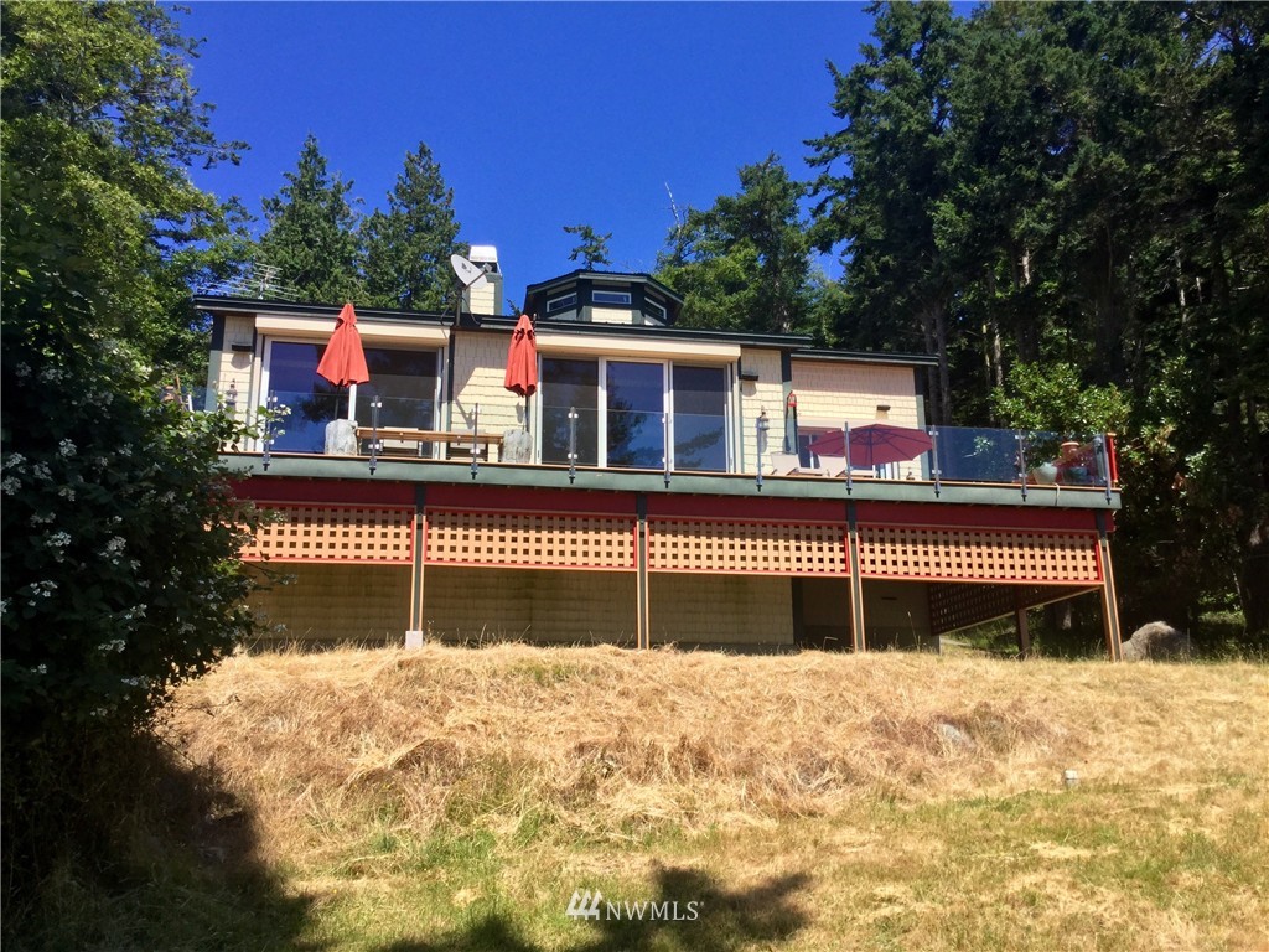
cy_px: 476
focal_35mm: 31
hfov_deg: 58.4
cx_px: 634
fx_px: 1136
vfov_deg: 45.4
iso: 25
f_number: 2.4
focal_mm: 3.3
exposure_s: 1/936
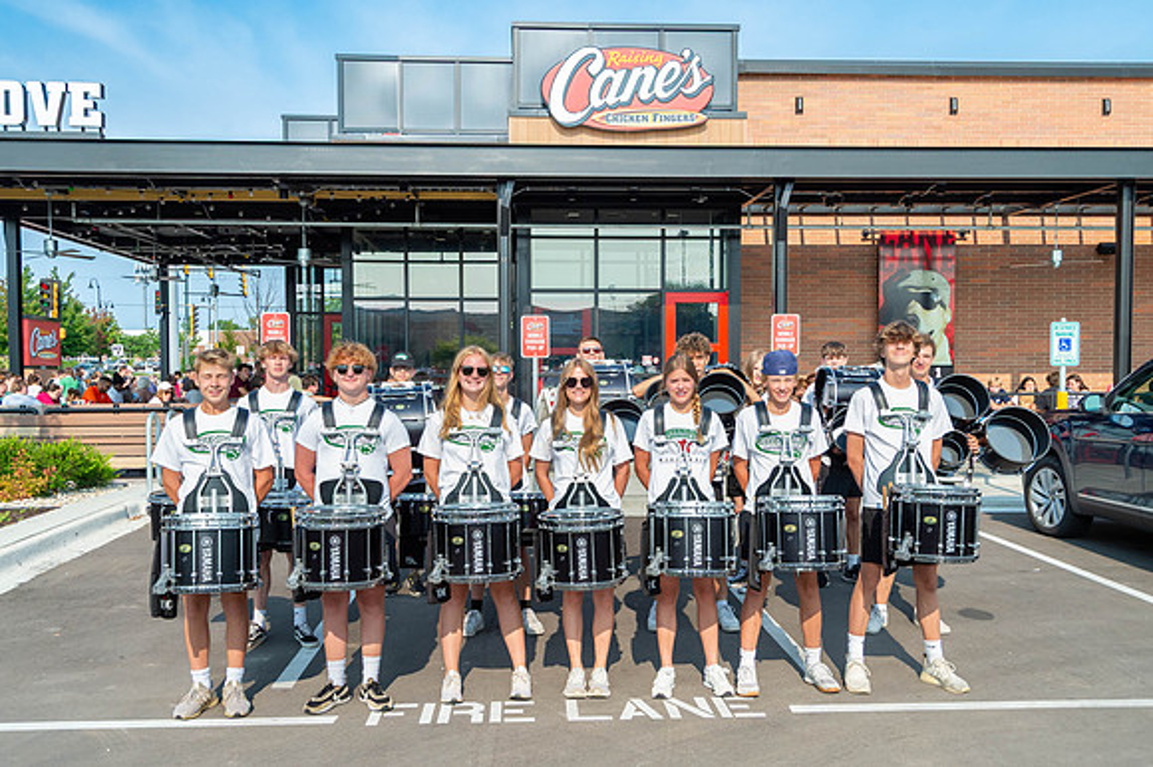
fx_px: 1129
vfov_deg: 37.5
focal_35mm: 35
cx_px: 593
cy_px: 416
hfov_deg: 54.1
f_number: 11
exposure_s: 1/2000
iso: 1250
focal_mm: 32
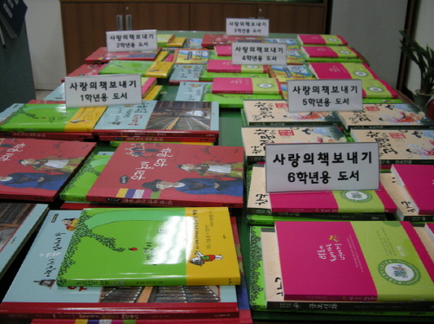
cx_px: 217
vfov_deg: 38.6
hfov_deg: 50.2
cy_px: 162
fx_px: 463
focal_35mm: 37
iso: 217
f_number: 2.8
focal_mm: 7.9
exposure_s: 1/57
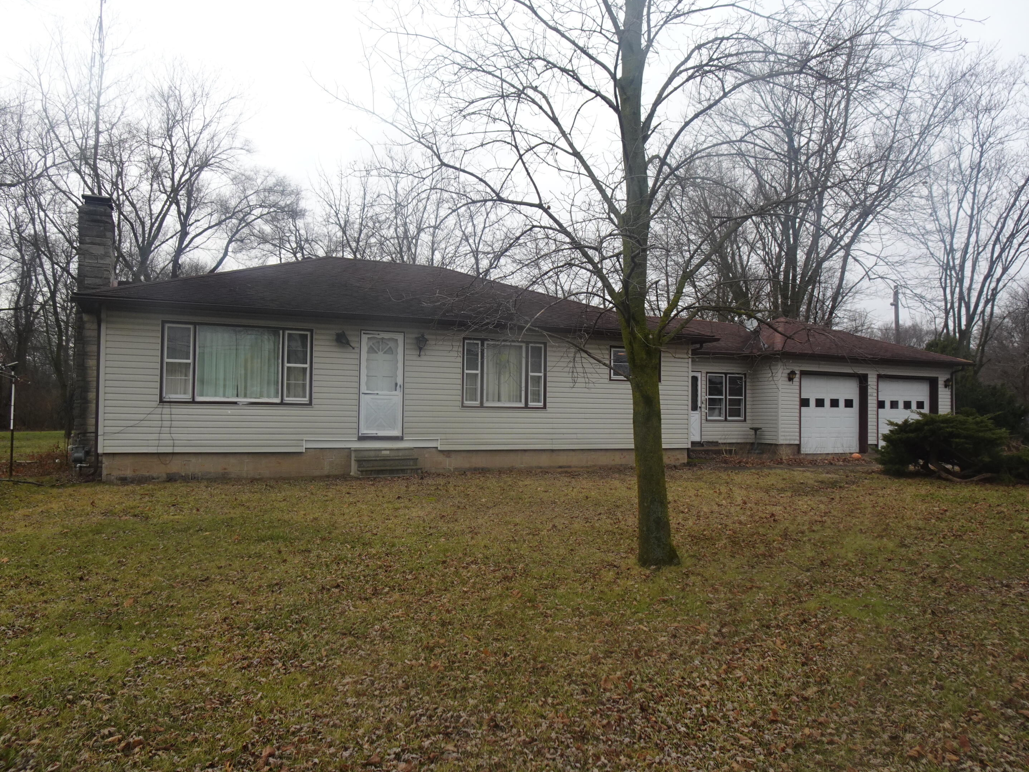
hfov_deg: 69.4
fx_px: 743
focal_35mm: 25
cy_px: 392
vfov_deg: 54.9
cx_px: 513
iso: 80
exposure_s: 1/160
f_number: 3.5
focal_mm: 4.25
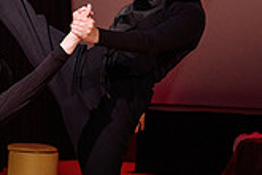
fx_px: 1317
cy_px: 75
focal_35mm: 181
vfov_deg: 7.6
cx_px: -60
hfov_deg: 11.1
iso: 1600
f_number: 2.8
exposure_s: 1/200
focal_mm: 46
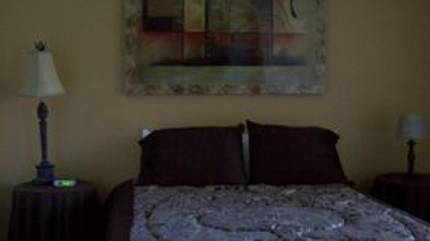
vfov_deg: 22.6
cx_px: 229
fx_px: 604
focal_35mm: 53
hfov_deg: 39.2
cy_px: 124
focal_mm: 6.2
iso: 200
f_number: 2.8
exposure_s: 1/8
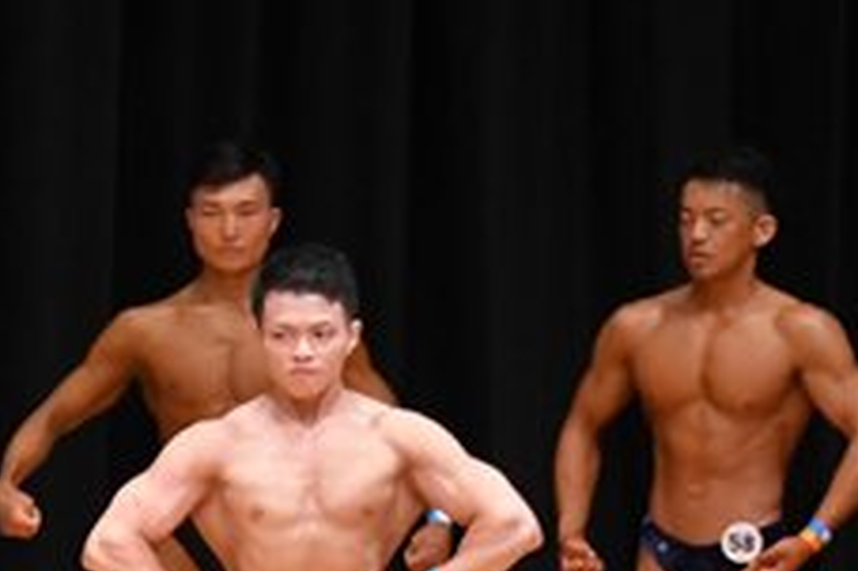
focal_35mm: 536
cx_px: -599
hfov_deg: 3.8
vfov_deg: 2.6
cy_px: 579
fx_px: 12765
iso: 4000
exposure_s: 1/400
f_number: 5.6
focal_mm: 105
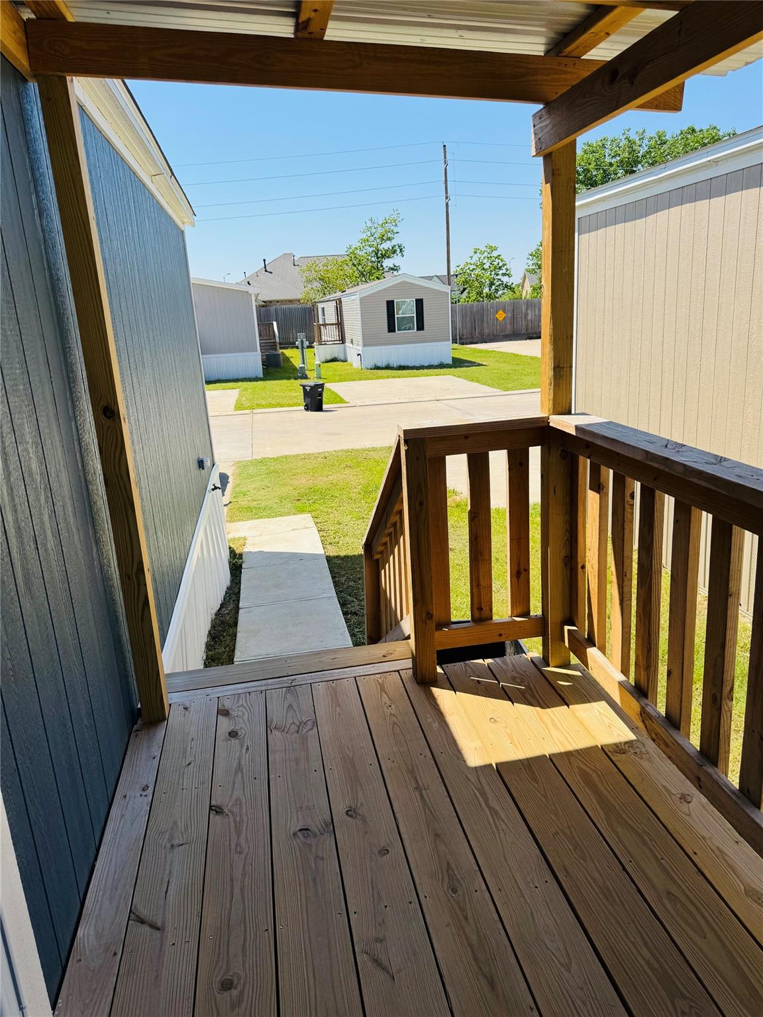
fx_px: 705
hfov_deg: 56.8
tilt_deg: -15.1
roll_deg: +5.5
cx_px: 382
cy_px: 508
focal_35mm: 24
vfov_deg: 71.6
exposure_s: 1/3597
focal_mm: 6.76
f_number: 1.78
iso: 80
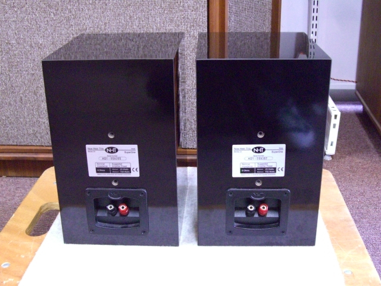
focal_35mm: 46
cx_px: 190
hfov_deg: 41.2
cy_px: 143
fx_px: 506
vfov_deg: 31.5
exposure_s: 1/30
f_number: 3.1
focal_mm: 9.6
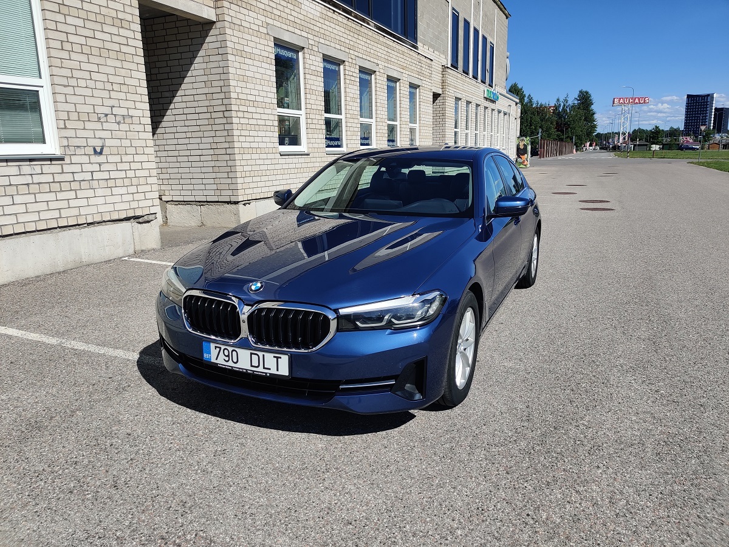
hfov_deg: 65.3
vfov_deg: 51.4
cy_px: 274
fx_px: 569
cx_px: 364
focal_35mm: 27
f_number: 1.65
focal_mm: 4.75
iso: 125
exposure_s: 1/3682
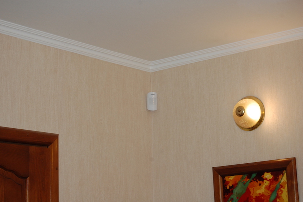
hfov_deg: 24.6
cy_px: 101
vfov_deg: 16.5
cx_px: 152
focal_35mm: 82
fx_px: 694
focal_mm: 55
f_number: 5.6
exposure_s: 1/60
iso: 400
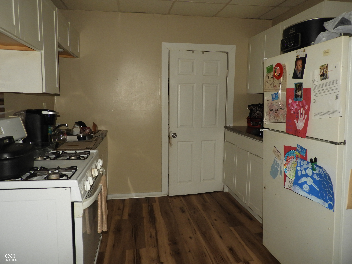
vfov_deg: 56.8
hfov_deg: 71.6
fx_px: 244
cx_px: 176
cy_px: 132
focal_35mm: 24
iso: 200
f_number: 3.3
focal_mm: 4.3
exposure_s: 1/30
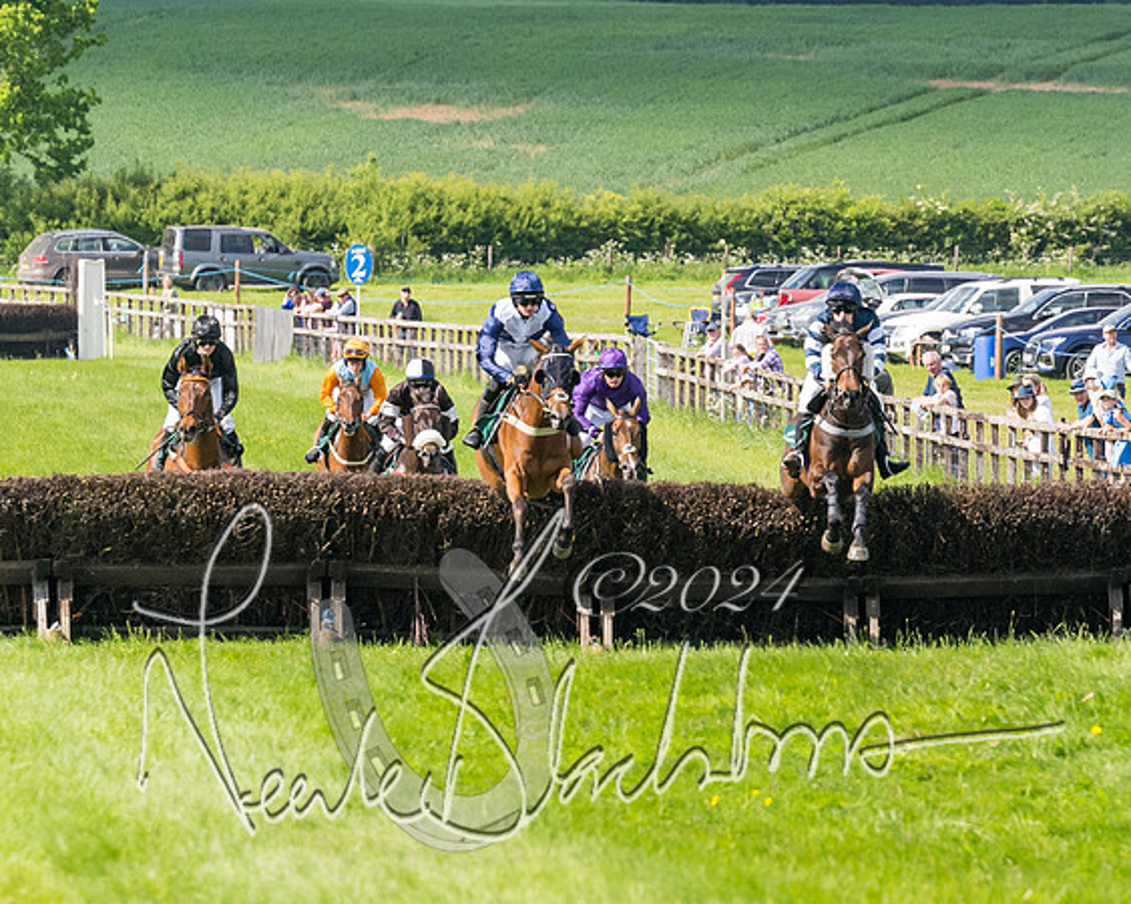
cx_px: 952
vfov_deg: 3.4
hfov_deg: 4.2
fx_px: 15452
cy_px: 395
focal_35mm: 462
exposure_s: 1/2000
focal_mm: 165
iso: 400
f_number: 5
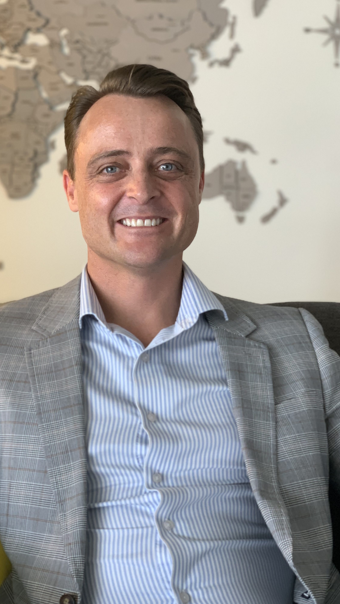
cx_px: 141
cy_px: 303
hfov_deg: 21.1
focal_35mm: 57
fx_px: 914
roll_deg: +1.6
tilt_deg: -7.7
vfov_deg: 36.6
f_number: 2.4
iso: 125
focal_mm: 6
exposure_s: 1/90
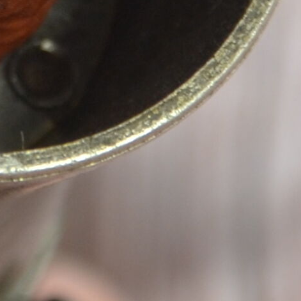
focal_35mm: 723
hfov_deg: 2.4
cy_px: -216
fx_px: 7113
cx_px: 68
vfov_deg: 2.4
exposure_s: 1/125
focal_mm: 58
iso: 180
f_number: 5.6
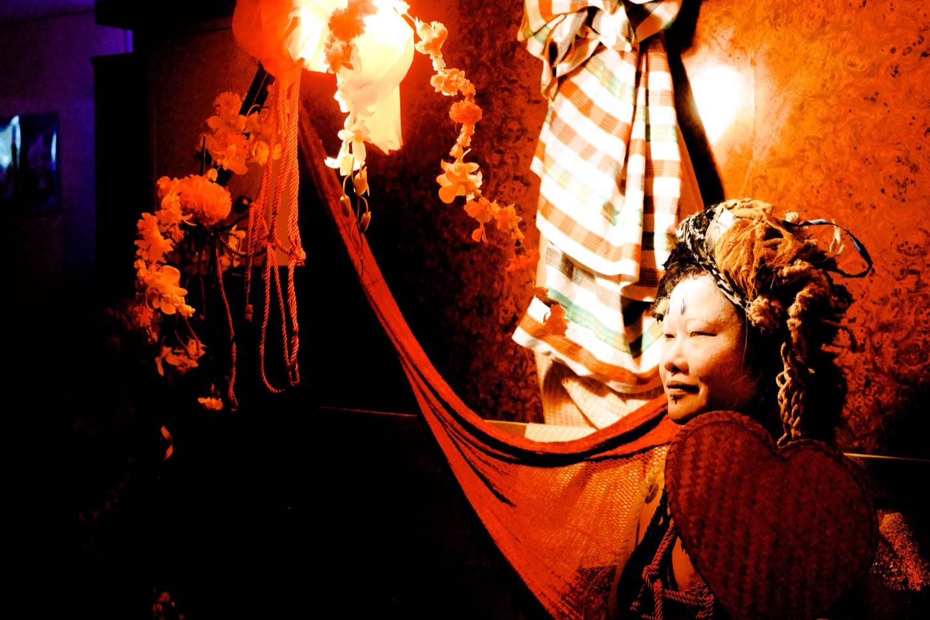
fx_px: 1162
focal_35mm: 45
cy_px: 286
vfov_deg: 29.9
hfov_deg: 43.6
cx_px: 445
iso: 2000
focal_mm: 26
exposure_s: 1/100
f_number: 2.8
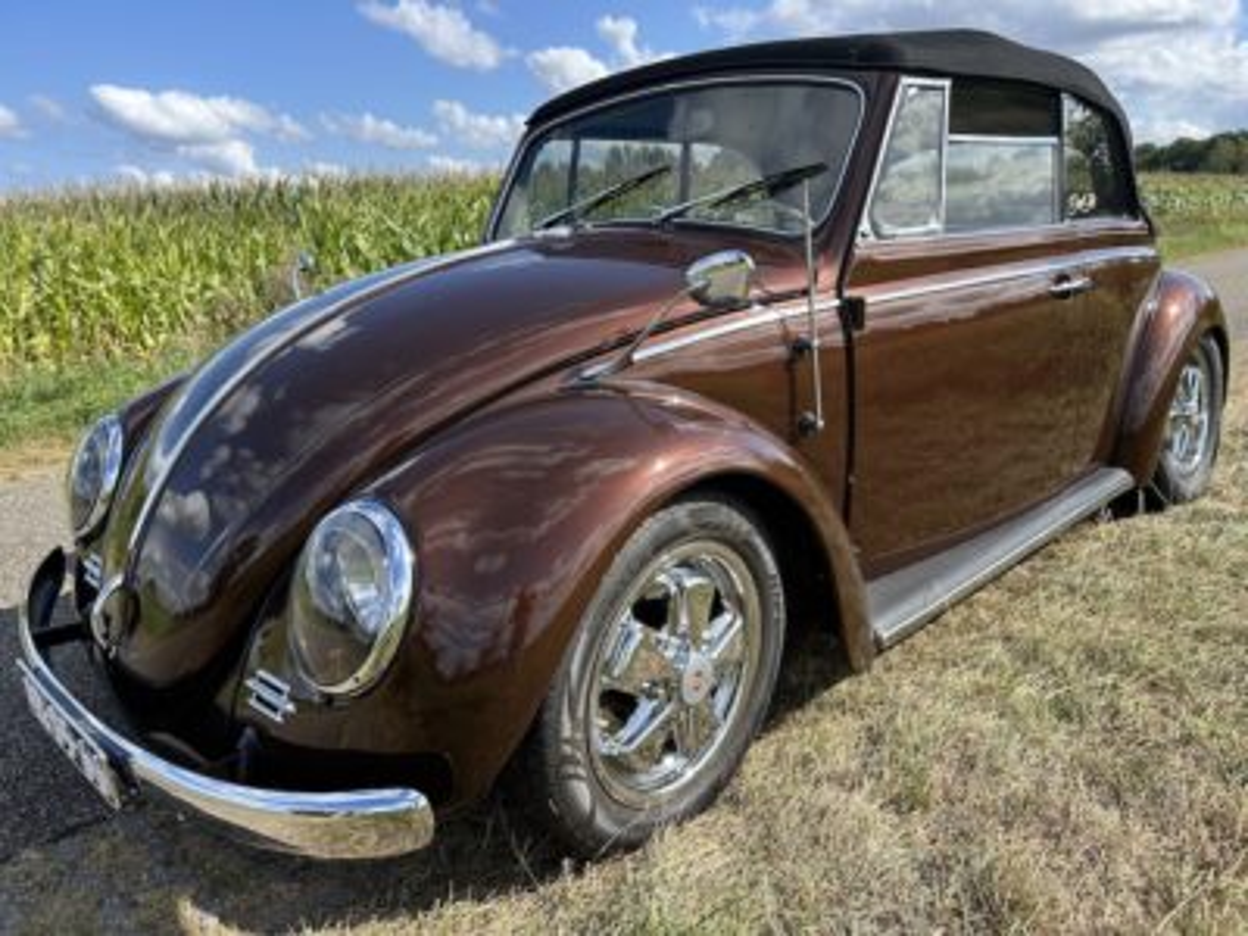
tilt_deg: -13.9
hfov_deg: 67.3
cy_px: 468
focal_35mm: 26
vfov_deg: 53.1
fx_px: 937
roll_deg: +3.7
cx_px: 624
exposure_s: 1/1934
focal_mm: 5.7
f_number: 1.5
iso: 50
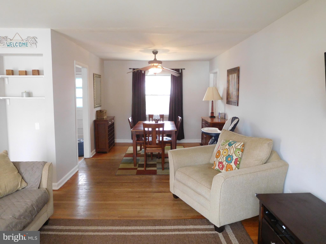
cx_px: 163
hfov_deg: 69.4
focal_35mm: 25
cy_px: 122
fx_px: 235
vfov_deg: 54.9
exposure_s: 1/30
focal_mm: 4.5
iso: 400
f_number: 3.4
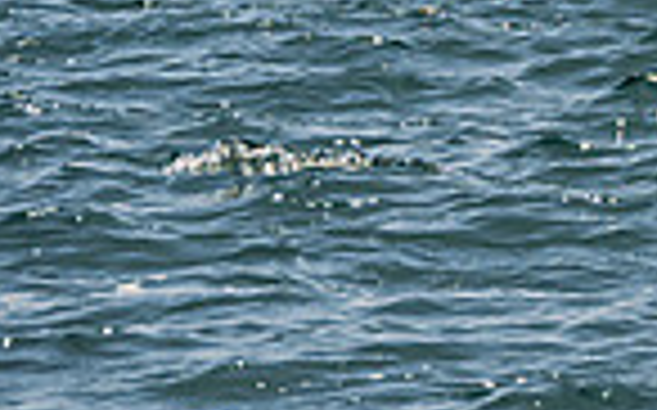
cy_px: -260
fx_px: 13347
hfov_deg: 2.8
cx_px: 1656
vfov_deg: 1.8
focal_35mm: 746
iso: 250
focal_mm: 140
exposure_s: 1/1250
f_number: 7.1
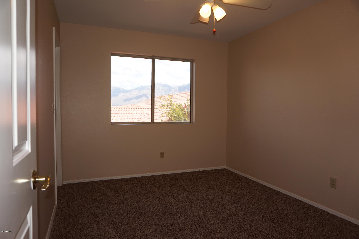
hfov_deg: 73.7
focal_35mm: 24
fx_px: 239
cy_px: 120
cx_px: 180
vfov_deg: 53.1
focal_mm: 16
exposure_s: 1/60
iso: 125
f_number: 4
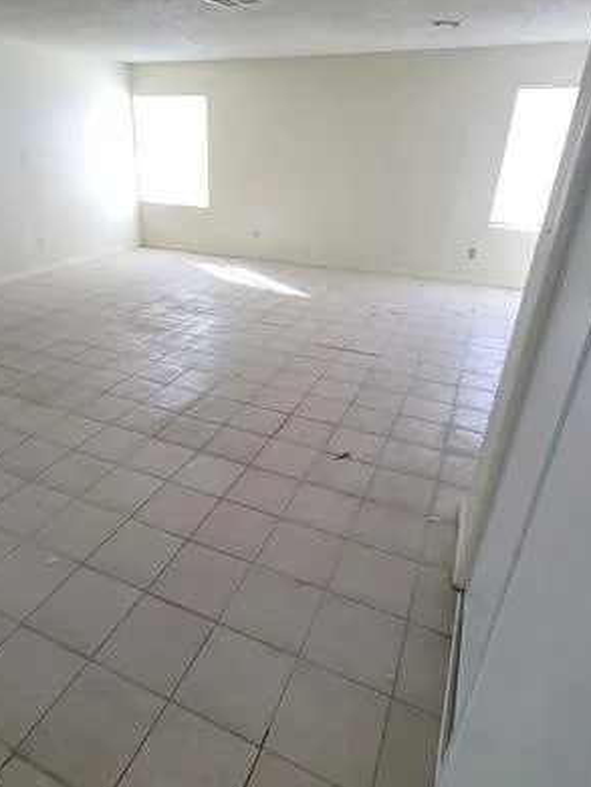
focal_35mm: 20
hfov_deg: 65.6
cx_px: 248
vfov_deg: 81.7
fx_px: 455
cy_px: 391
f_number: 2.2
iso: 80
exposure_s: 1/60
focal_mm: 2.2
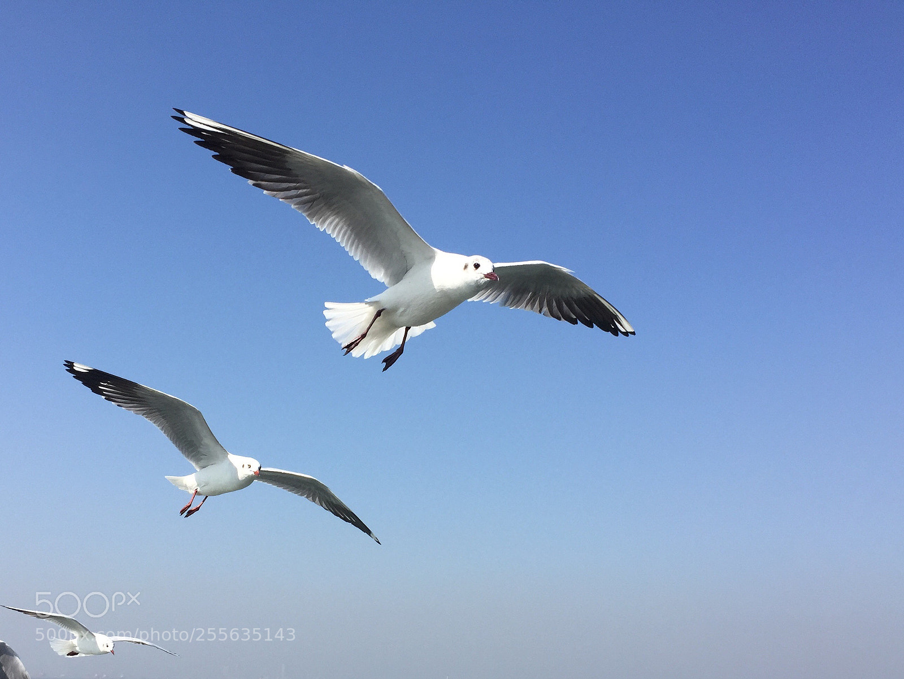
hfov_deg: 61.6
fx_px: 758
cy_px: 340
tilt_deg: +15.8
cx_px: 452
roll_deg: -2.3
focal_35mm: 29
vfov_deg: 48.3
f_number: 2.2
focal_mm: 4.15
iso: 32
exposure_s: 1/2639
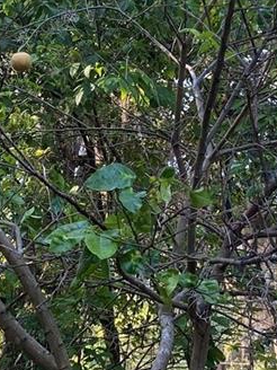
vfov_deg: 20.6
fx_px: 1014
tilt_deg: +18.4
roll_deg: -1.1
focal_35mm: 95
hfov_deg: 15.6
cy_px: 115
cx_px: 116
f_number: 1.8
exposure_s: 1/121
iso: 50
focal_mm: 4.25
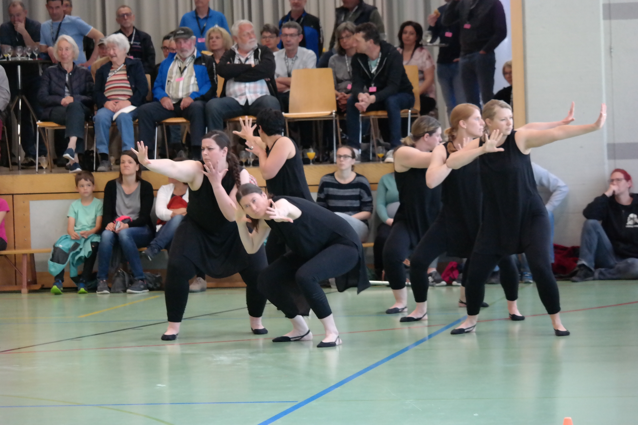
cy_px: 212
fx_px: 2835
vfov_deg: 8.6
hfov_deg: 12.8
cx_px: 319
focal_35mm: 160
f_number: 5
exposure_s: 1/80
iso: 3200
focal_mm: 104
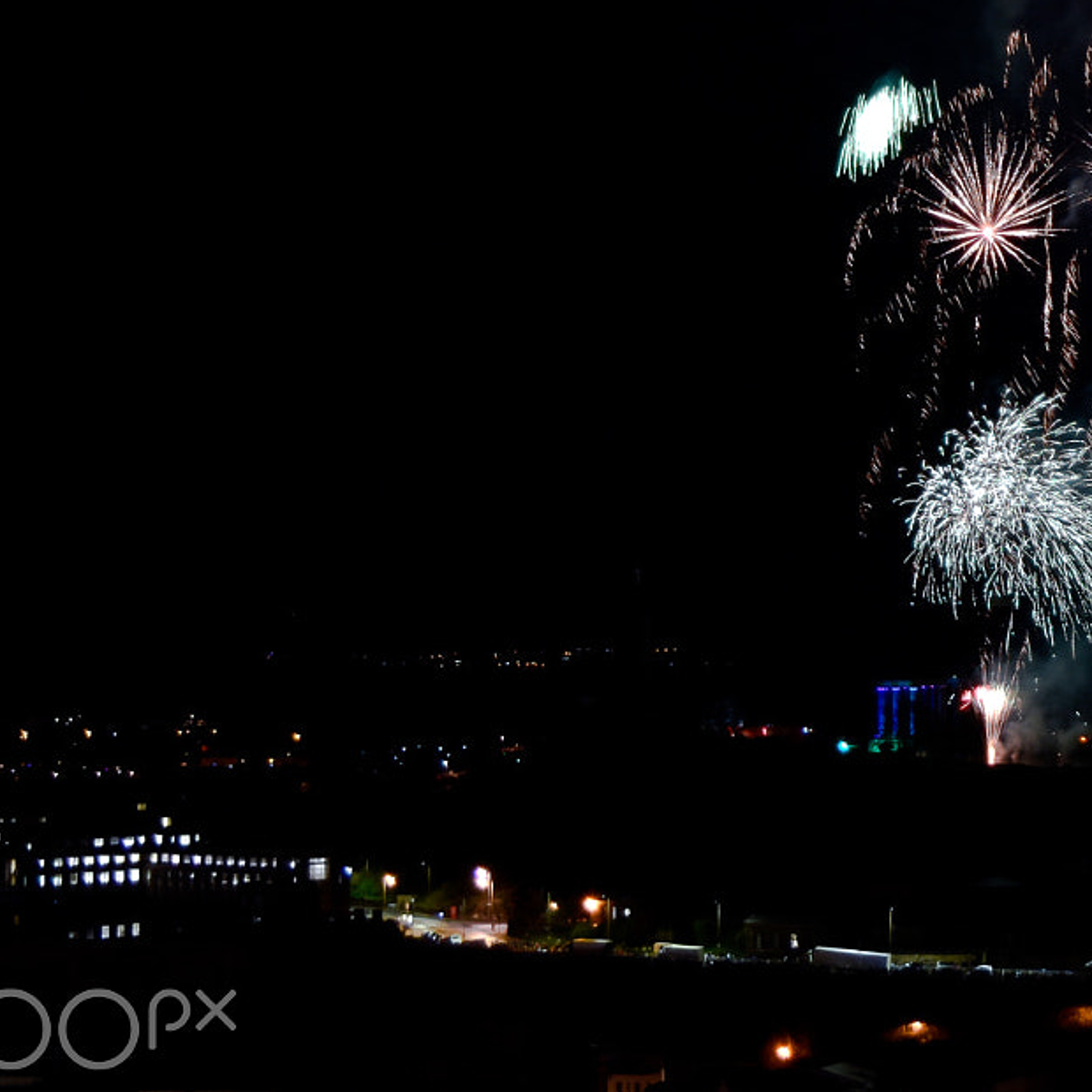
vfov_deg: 13.9
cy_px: 322
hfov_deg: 13.7
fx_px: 4461
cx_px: 1208
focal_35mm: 125
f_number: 4.8
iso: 100
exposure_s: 1
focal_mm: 38
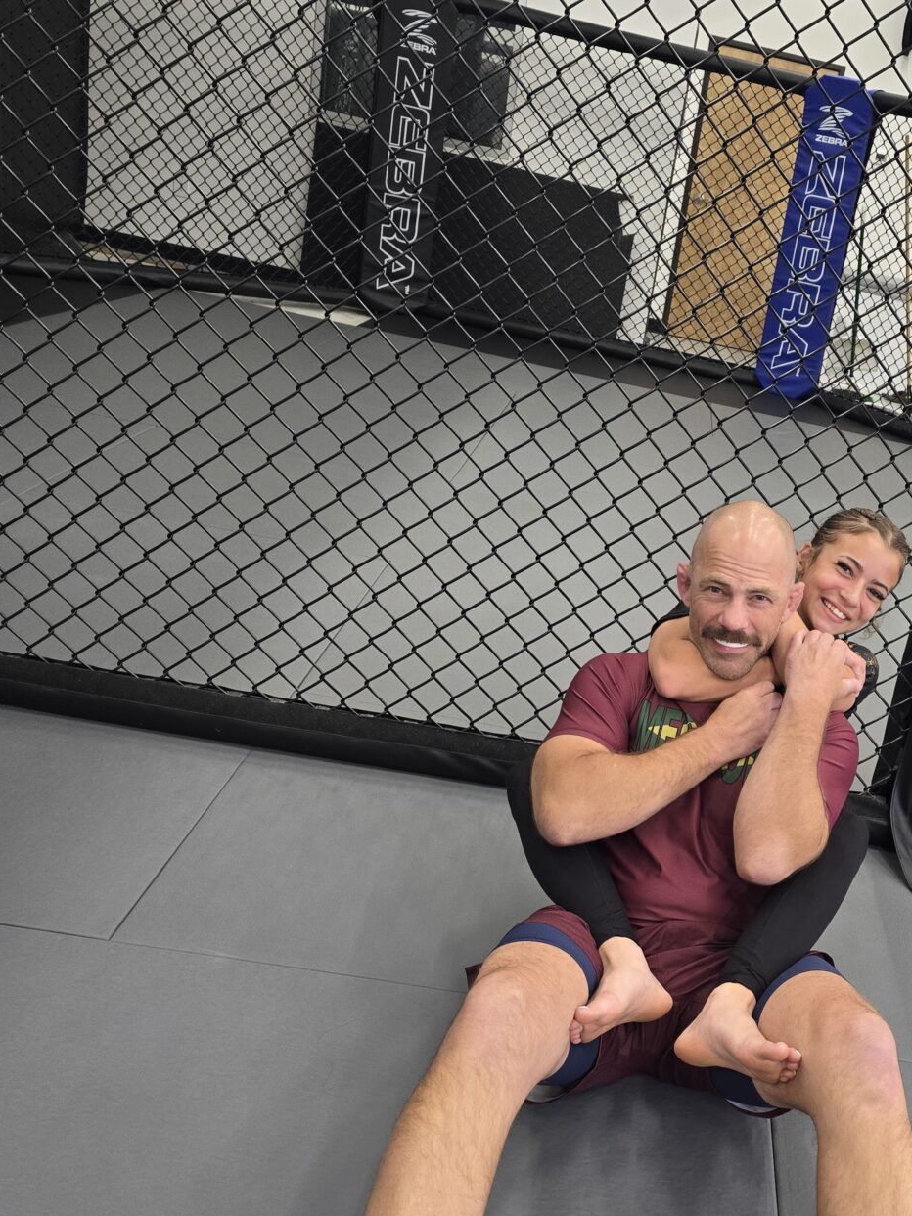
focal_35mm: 37
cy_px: 720
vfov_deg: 49.9
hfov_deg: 37.3
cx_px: 730
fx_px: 1300
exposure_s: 1/120
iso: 200
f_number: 1.7
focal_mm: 6.3
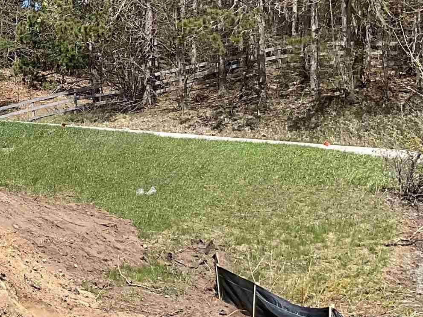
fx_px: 1100
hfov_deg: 20.0
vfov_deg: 16.3
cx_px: -130
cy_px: 55
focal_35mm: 90
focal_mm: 3
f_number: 1.8
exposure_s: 1/1786
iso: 16
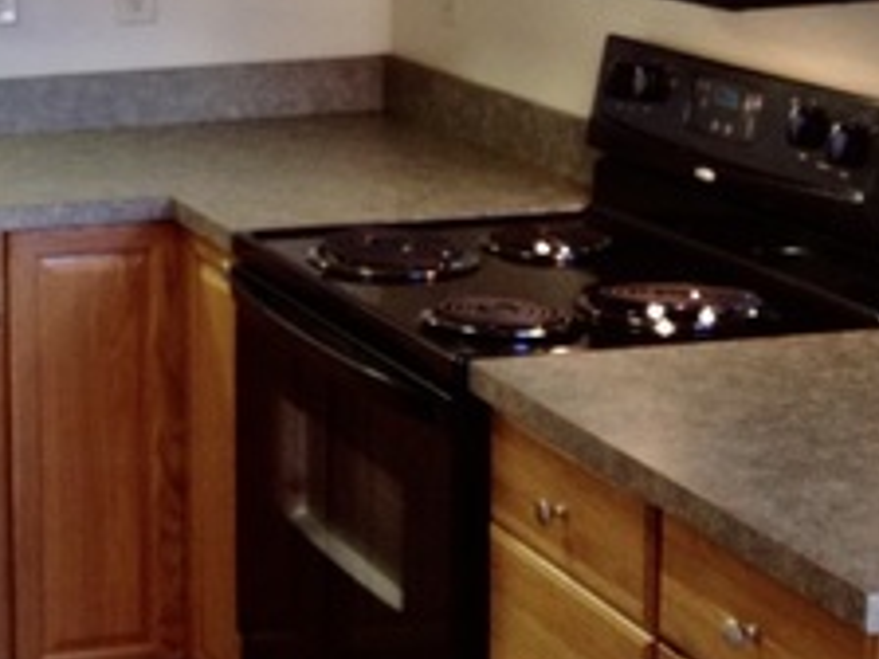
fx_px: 2641
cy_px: 82
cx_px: -88
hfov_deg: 18.2
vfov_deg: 14.1
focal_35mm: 104
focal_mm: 4.28
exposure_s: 1/20
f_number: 2.4
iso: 125
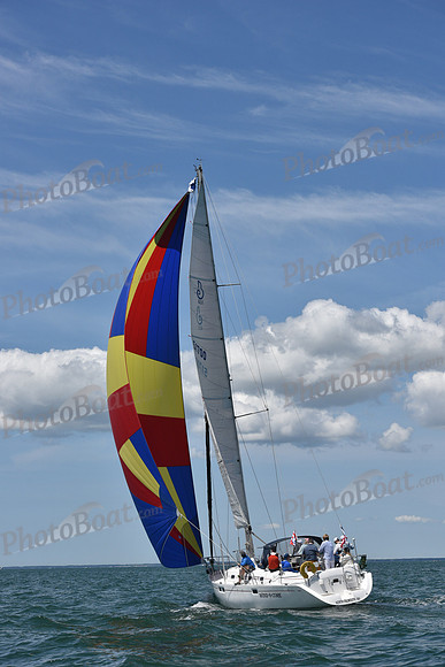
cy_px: 334
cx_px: 222
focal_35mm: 75
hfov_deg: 18.2
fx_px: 1390
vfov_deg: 27.0
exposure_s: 1/800
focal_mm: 75
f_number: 8
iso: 320
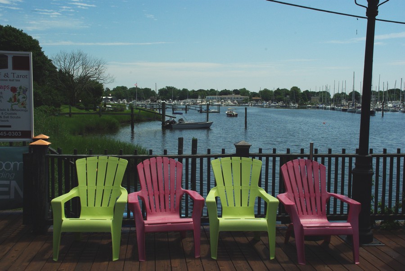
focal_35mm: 39
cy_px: 136
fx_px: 439
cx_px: 202
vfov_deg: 34.3
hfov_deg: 49.5
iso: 400
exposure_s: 1/500
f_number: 13
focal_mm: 26
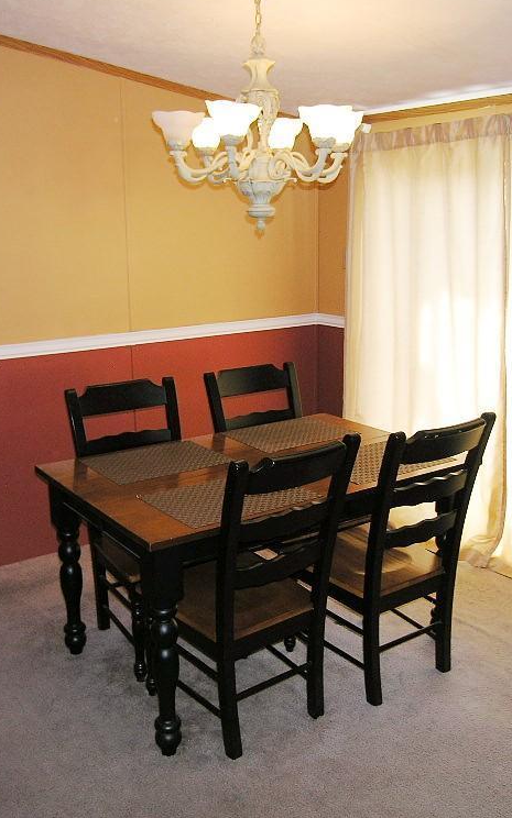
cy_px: 414
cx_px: 249
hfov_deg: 36.3
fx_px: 781
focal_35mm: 35
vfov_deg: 55.3
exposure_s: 1/30
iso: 50
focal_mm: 6.1
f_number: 2.6
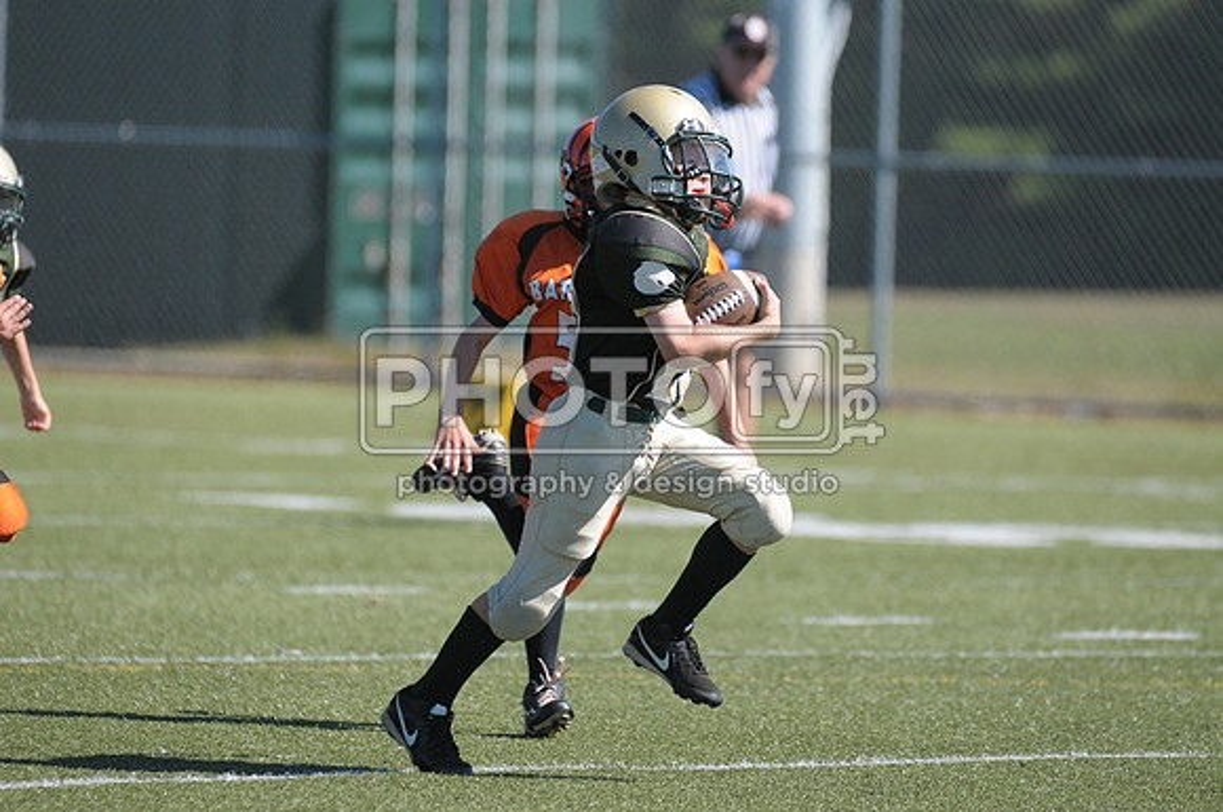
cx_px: 612
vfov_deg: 3.0
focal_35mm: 450
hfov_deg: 4.6
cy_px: 406
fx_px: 15266
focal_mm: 300
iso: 640
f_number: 4
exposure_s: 1/3200
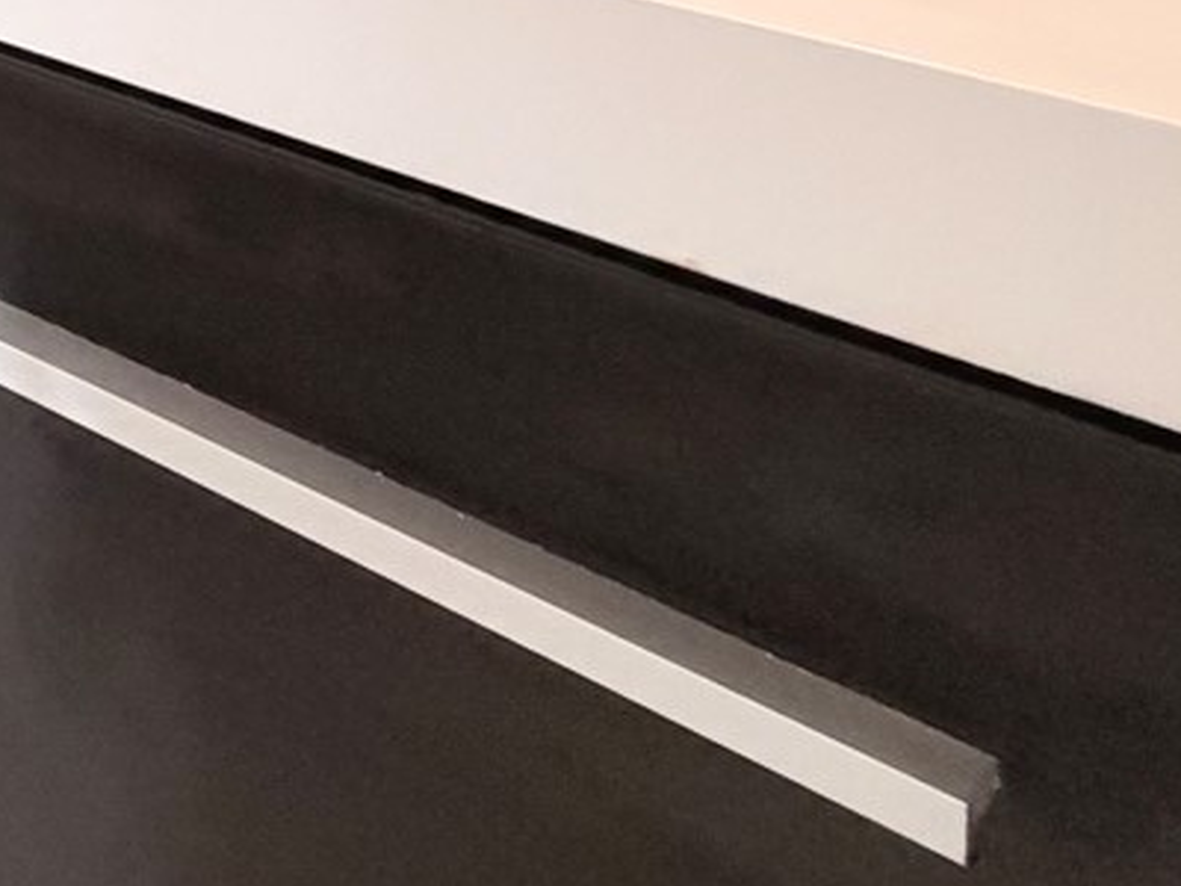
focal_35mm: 56
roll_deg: +0.1
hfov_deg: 25.2
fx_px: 1911
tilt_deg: -3.0
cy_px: -529
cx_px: -629
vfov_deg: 21.0
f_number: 2.2
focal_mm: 2.22
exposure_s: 1/120
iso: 320
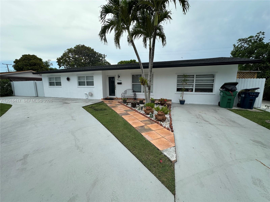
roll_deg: +0.5
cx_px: 135
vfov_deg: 85.7
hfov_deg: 102.1
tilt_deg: -7.3
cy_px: 101
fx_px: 109
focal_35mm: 14
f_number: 2.2
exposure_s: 1/1135
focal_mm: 2.22
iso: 50
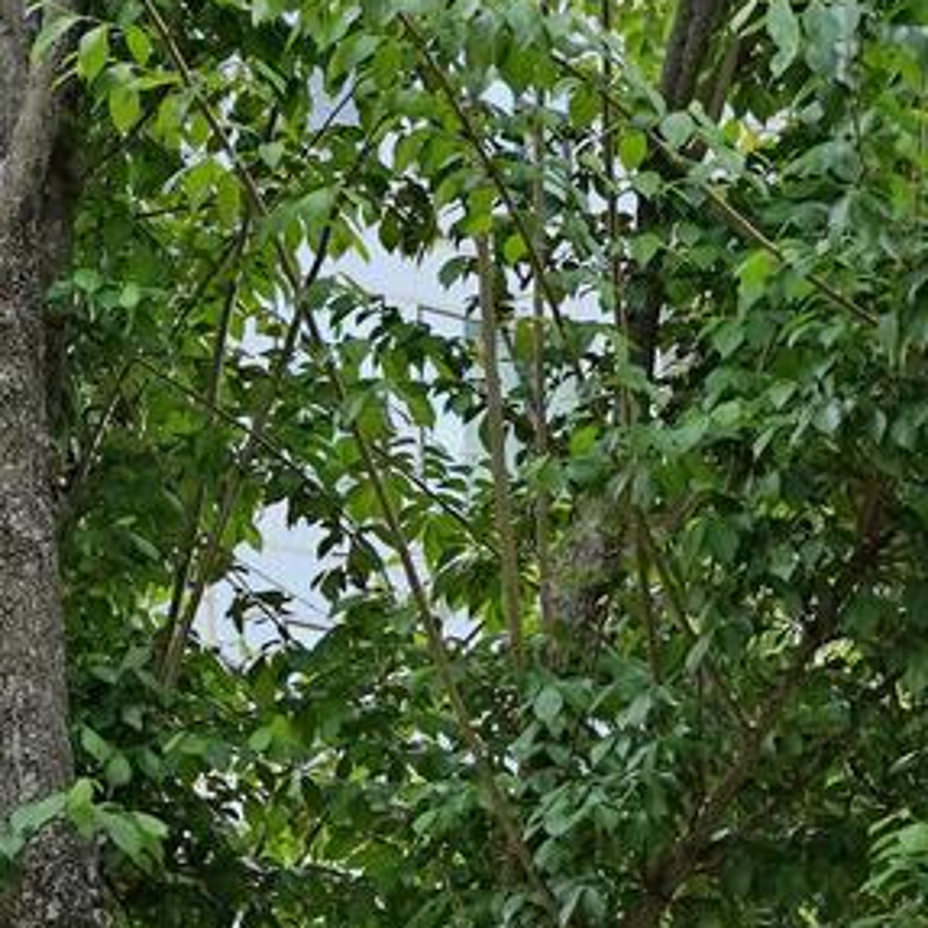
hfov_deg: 10.5
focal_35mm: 164
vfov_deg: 10.3
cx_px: 983
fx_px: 4974
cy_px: 1444
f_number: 4
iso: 250
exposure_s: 1/160
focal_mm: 27
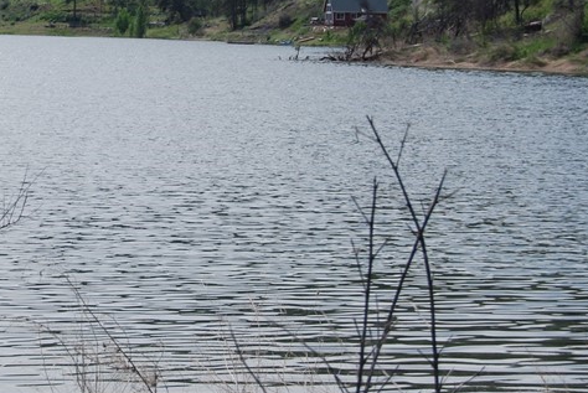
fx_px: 2354
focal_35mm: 144
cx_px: -53
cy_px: 40
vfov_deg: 9.5
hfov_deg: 13.9
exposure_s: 1/250
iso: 100
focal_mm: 42
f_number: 8
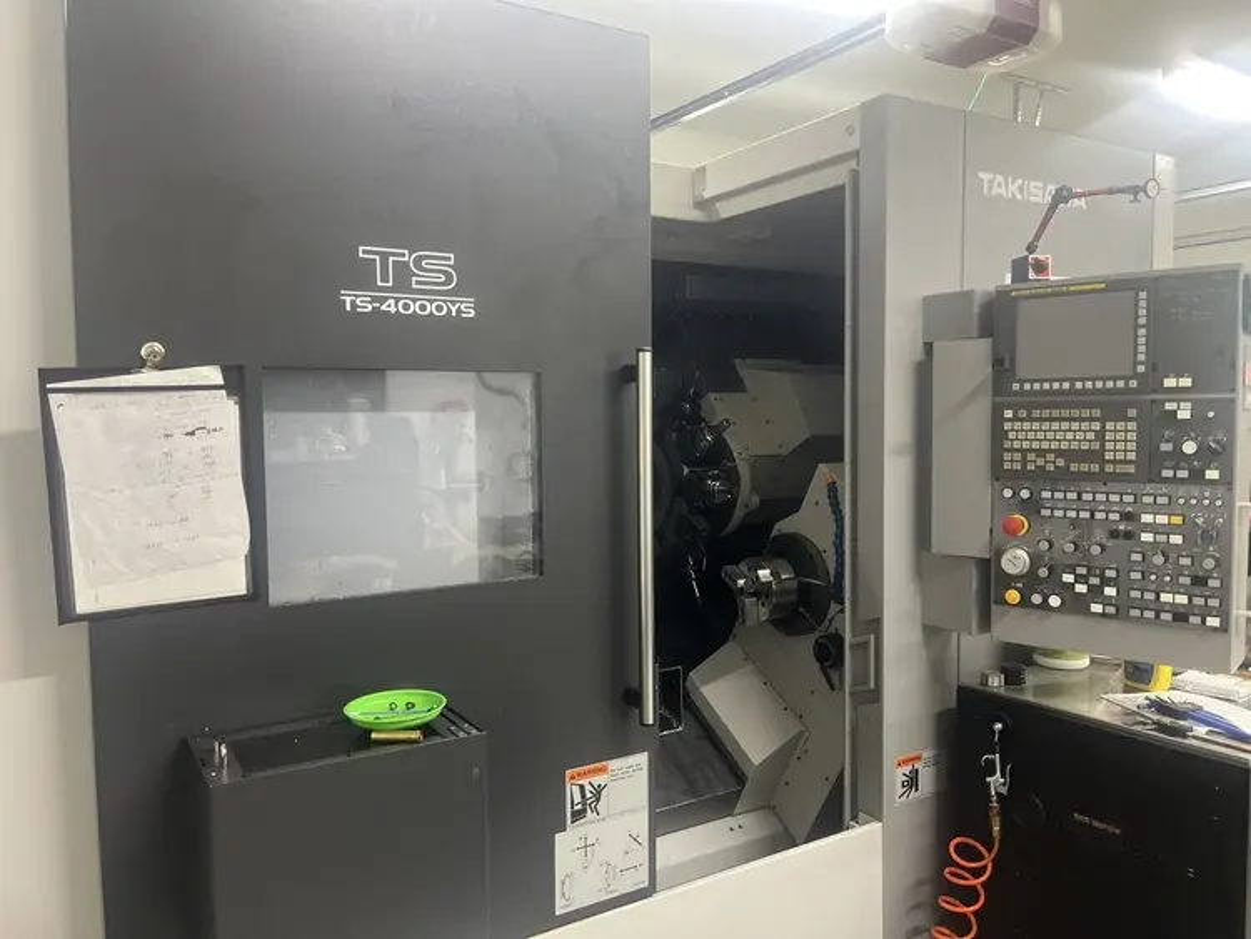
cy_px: 470
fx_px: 940
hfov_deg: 67.3
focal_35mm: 26
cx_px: 626
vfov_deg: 53.1
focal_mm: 5.1
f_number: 1.6
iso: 160
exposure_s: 1/55
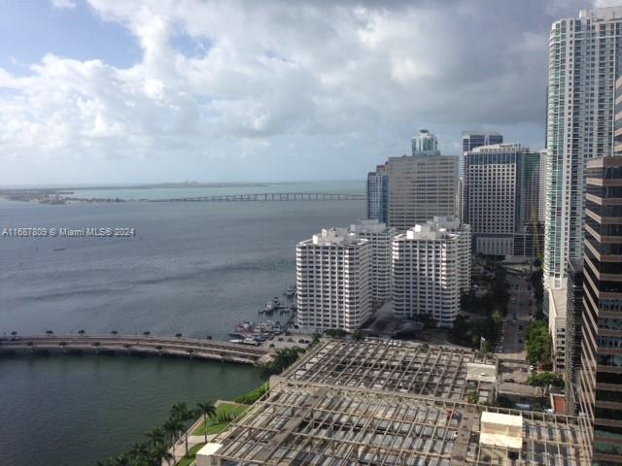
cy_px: 233
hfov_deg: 55.4
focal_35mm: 33
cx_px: 311
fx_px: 593
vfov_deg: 42.9
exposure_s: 1/2262
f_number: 2.4
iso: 50
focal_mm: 4.12
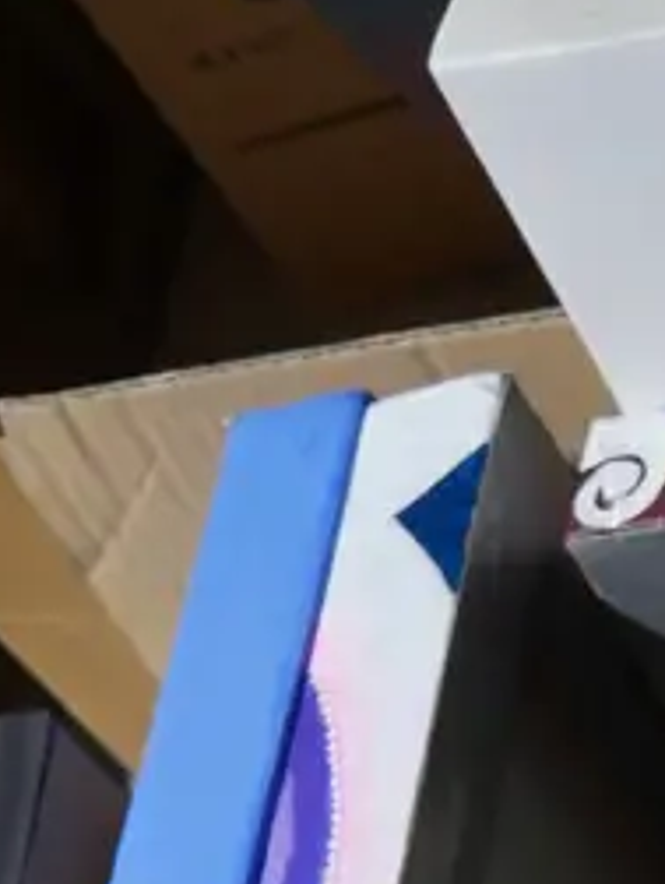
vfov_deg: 11.2
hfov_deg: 8.8
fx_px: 4165
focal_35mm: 163
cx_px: 1177
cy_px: 1641
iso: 800
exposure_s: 1/60
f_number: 4.4
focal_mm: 20
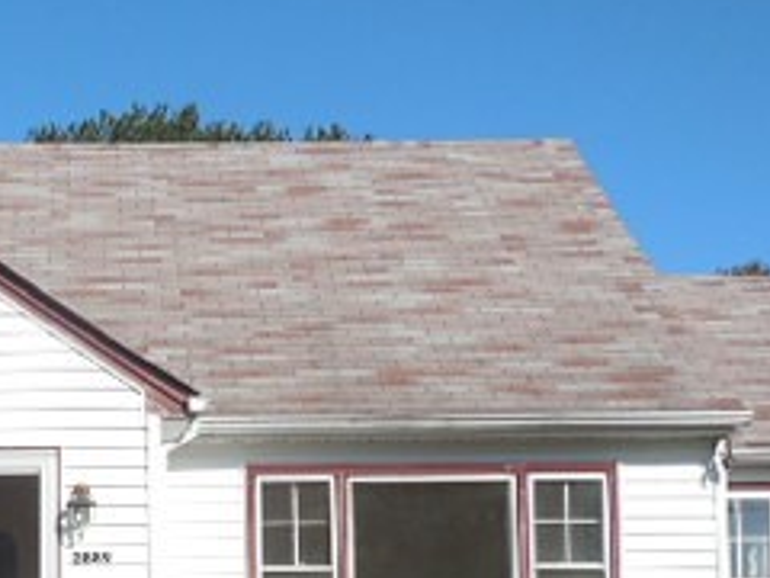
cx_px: 64
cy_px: 546
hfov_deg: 23.7
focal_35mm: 80
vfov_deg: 18.1
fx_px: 1780
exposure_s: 1/1600
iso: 125
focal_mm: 5.3
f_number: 3.2
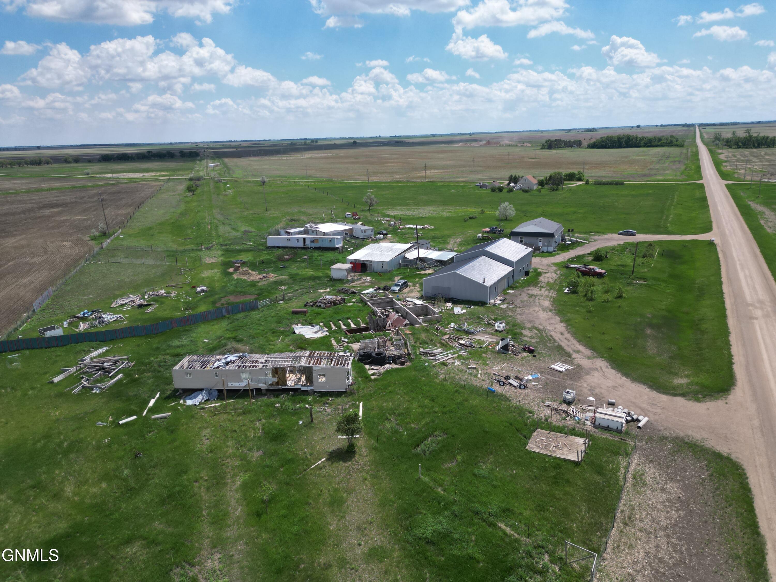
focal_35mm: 24
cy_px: 291
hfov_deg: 71.6
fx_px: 538
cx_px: 388
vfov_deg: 56.8
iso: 120
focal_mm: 6.72
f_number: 1.7
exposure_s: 1/4000
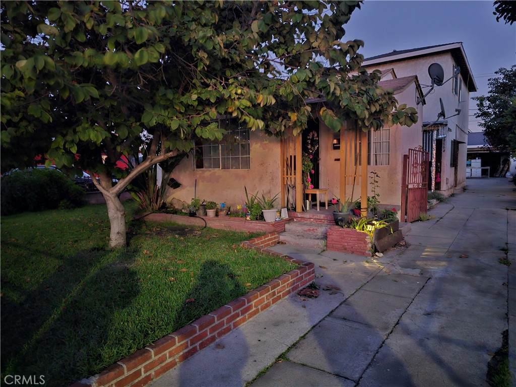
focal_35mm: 23
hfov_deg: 73.9
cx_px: 258
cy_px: 194
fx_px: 343
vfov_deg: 58.9
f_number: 1.7
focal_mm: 6.3
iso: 2000
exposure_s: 1/8
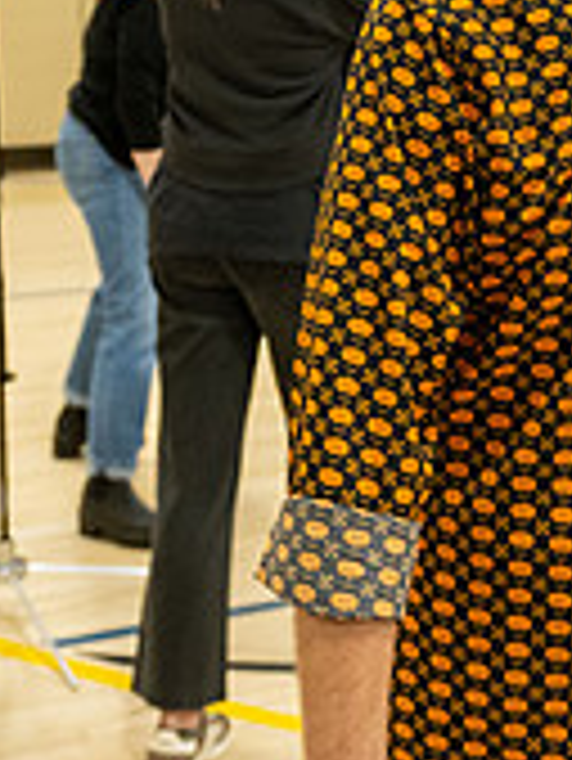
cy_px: -20
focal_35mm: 79
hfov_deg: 18.5
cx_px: 464
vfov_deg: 23.5
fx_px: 1738
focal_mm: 24
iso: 3200
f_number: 2.8
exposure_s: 1/250
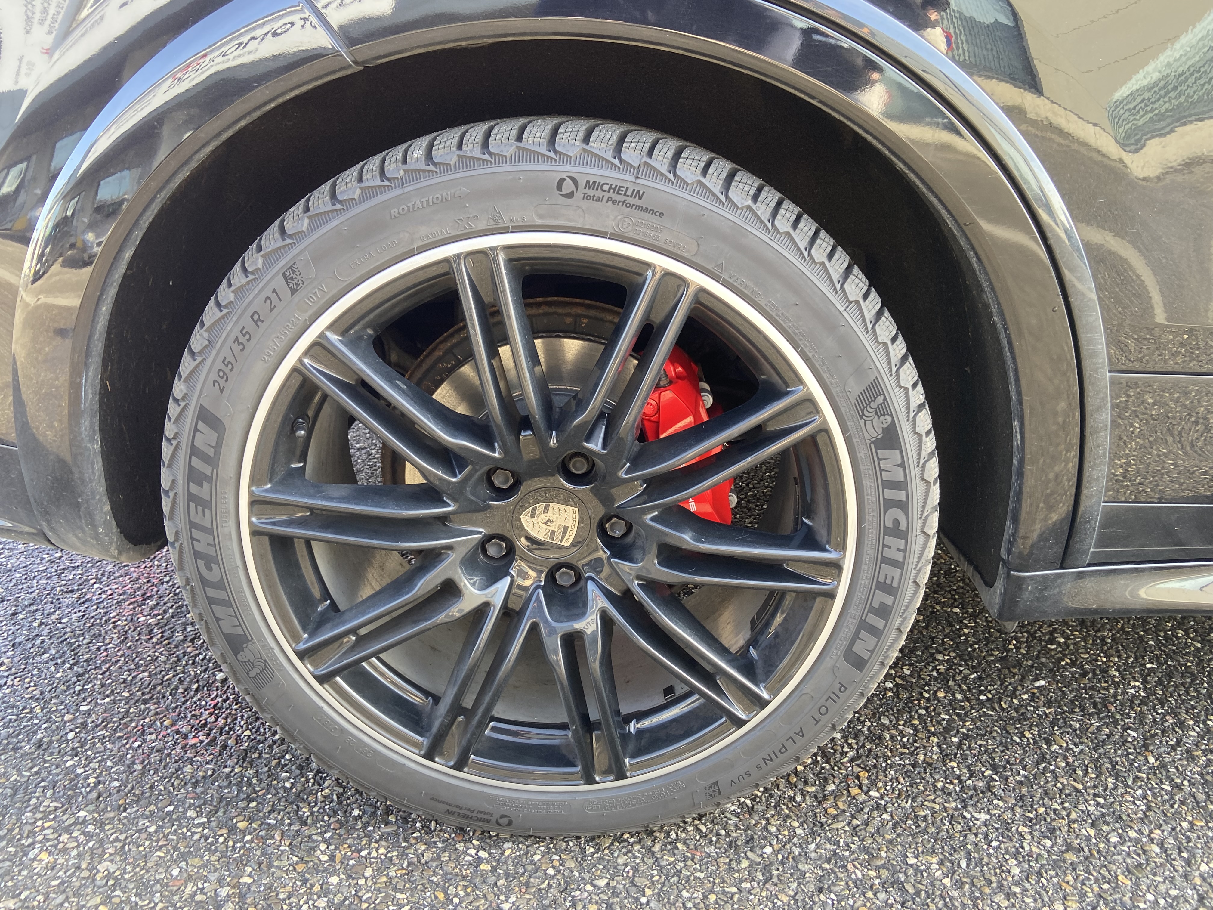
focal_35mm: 26
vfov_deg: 53.1
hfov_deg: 67.3
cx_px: 606
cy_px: 455
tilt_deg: -20.3
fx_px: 911
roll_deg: -1.4
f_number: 1.8
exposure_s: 1/121
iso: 100
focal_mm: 4.25
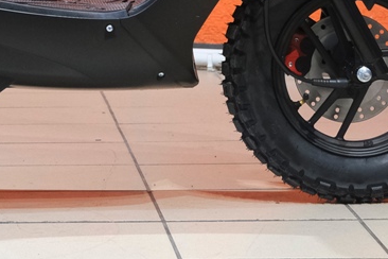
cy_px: -278
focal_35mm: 214
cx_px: -98
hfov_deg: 9.5
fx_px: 2306
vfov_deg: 6.2
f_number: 4
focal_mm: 32.5
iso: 1600
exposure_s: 1/100
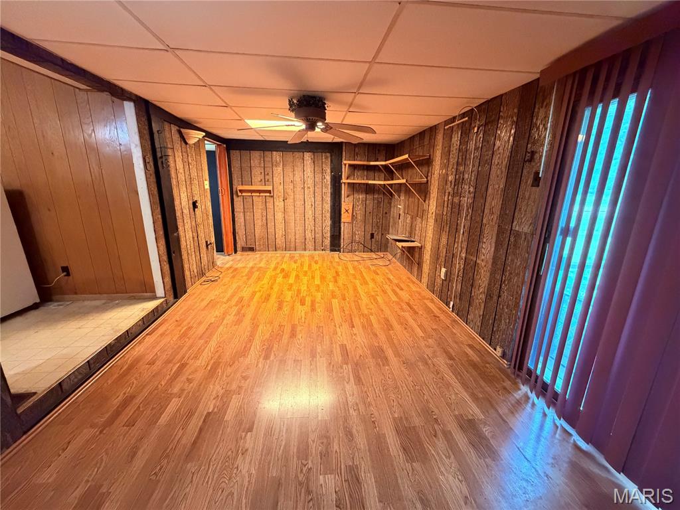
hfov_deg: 102.1
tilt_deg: -14.7
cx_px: 340
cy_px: 255
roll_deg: -0.5
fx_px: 275
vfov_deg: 85.7
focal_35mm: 14
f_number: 2.2
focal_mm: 2.22
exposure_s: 1/40
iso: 1000
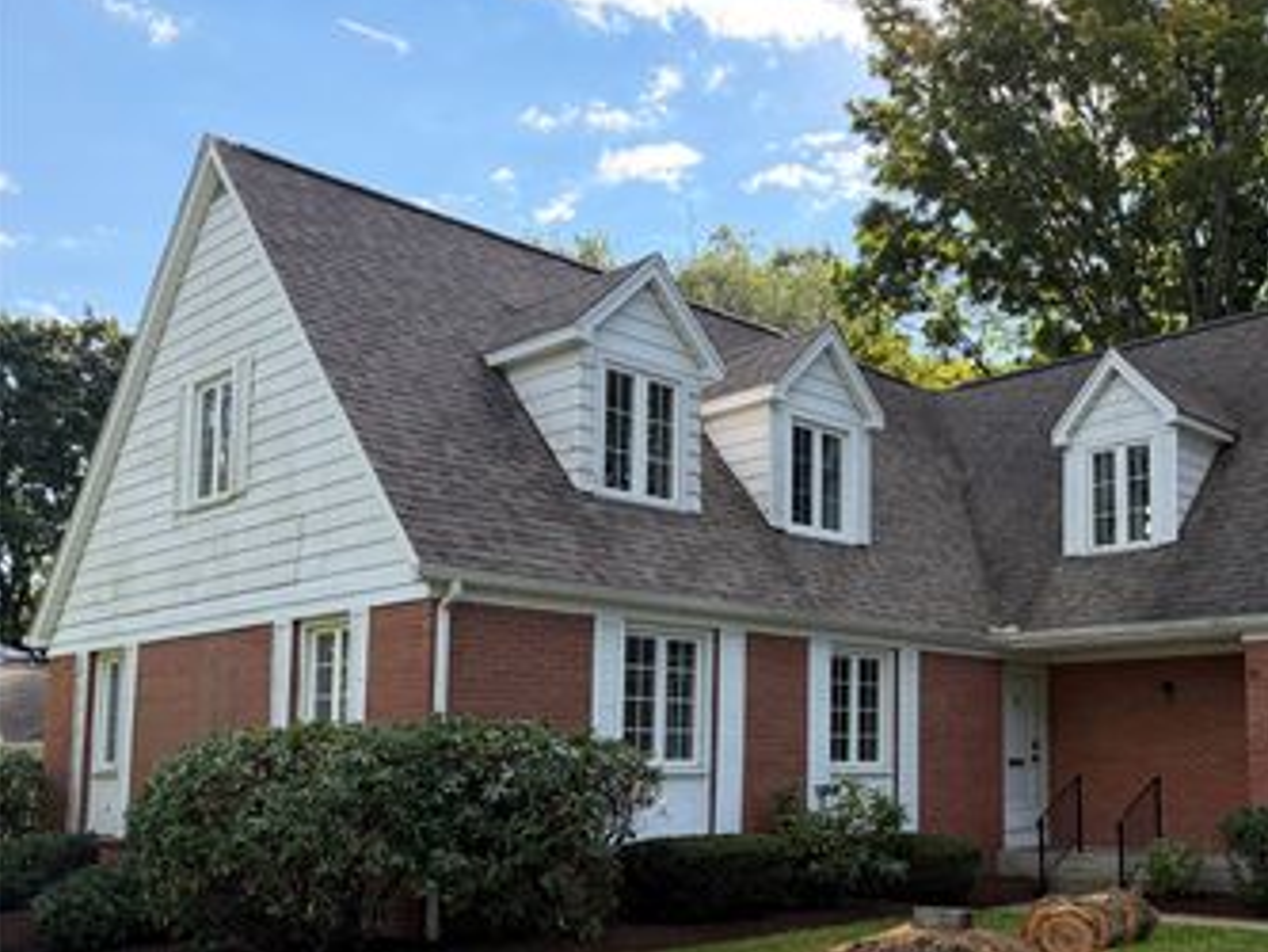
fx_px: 1319
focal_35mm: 36
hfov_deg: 49.3
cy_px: 634
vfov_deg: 39.2
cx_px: 948
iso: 100
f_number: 1.78
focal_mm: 6.76
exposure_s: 1/1385
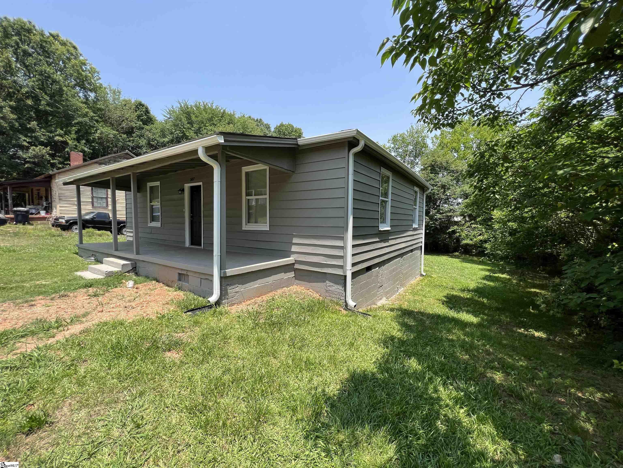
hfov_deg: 106.2
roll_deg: -0.7
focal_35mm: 13
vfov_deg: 89.9
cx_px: 312
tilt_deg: -2.3
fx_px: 234
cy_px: 234
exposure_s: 1/758
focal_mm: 1.57
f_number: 1.8
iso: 32
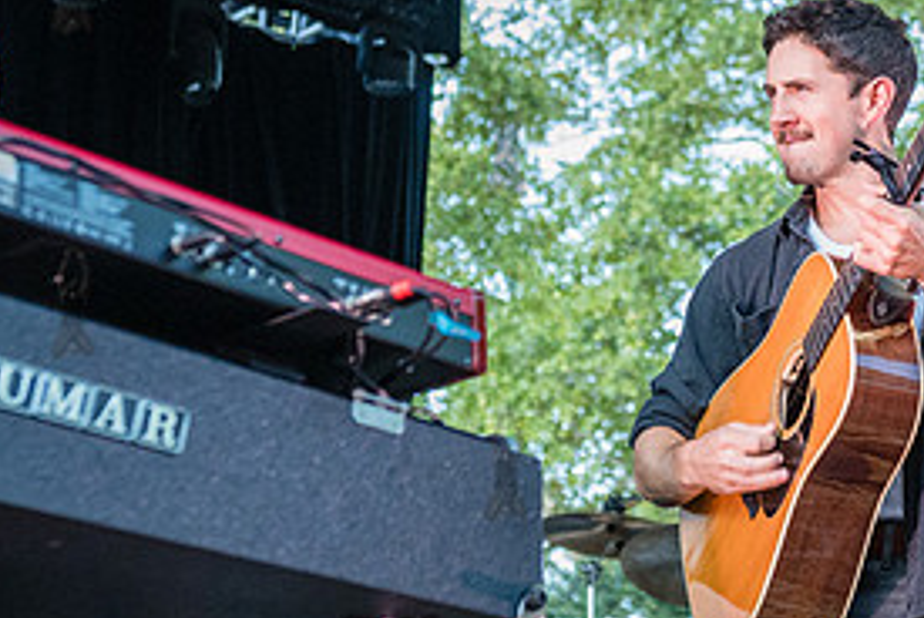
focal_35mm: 110
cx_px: 723
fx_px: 2826
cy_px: 162
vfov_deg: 12.5
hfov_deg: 18.4
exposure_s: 1/400
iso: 2500
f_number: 3.5
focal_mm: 42
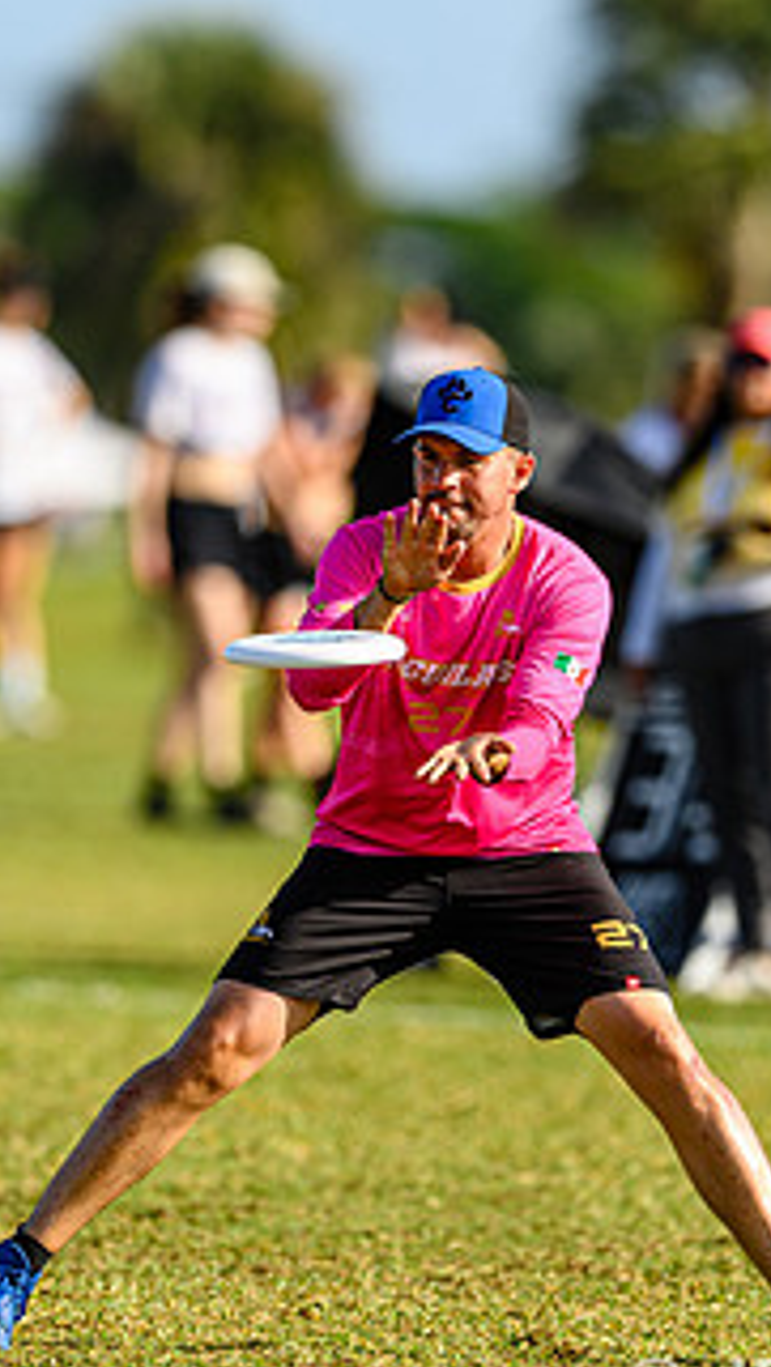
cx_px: 345
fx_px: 27462
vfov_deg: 2.9
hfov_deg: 1.6
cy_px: 743
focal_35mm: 757
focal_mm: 400
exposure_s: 1/1600
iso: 100
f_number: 3.2
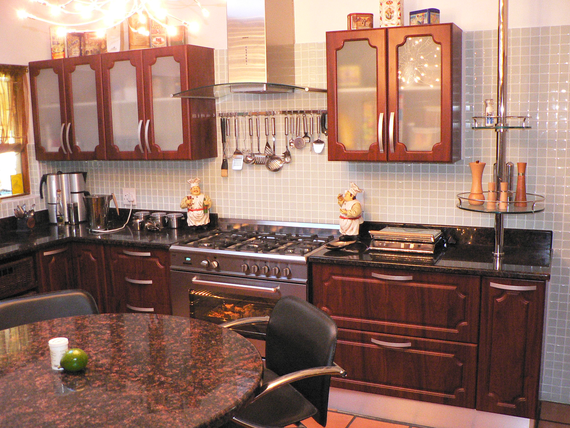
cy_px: 214
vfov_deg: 39.7
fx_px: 593
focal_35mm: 36
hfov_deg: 51.4
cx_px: 285
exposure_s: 1/30
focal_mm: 6
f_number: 2.8
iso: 400
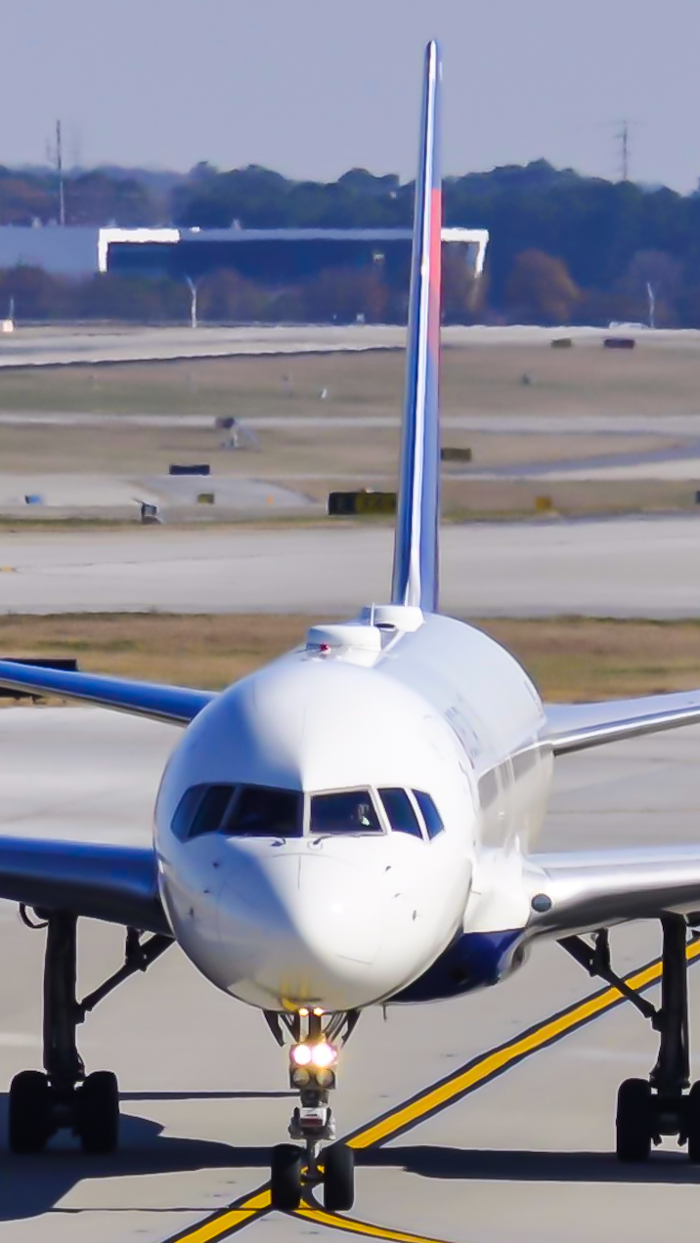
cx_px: 357
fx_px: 12888
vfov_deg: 5.5
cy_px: 622
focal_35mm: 391
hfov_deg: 3.1
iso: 200
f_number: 6.3
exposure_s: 1/1600
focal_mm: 165
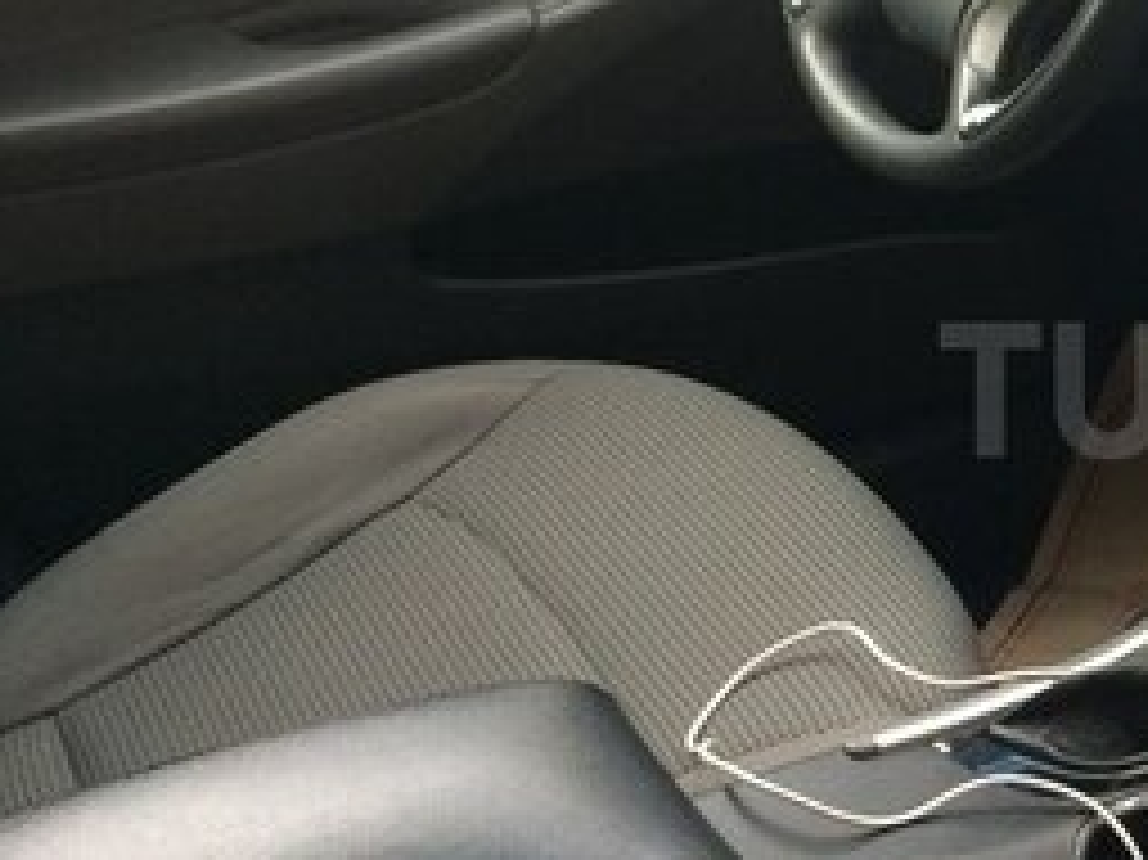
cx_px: 1400
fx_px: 2486
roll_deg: -0.4
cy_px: 389
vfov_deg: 19.6
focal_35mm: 75
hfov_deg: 23.6
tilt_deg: -29.4
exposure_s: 1/33
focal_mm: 4.15
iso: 100
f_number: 2.2
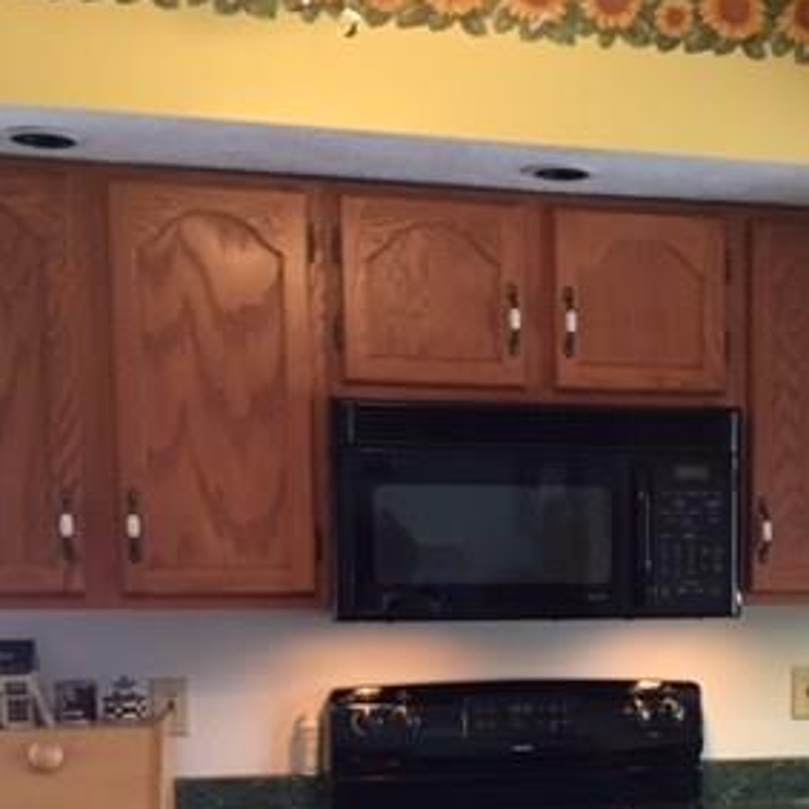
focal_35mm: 58
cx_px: 726
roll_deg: -0.7
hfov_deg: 28.4
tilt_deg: -5.6
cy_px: 675
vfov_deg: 28.8
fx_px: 1534
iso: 160
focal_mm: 4.15
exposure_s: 1/30
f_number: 2.2
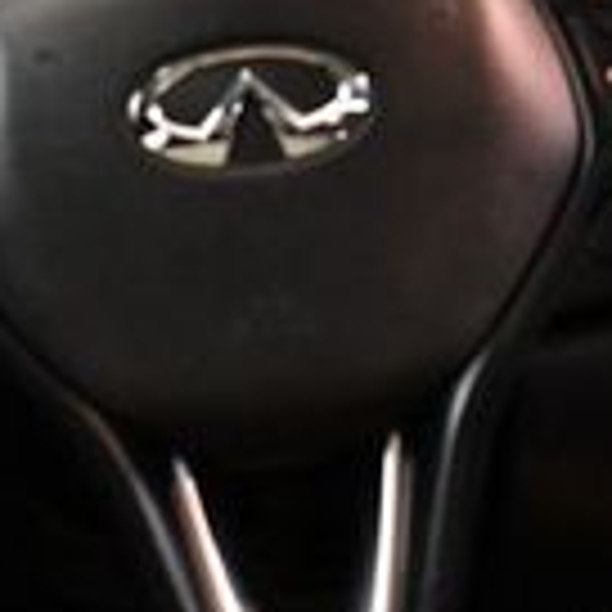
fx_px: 2880
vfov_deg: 12.1
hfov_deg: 12.1
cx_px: 243
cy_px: 166
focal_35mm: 144
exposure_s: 1/125
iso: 2800
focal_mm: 18
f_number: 3.5
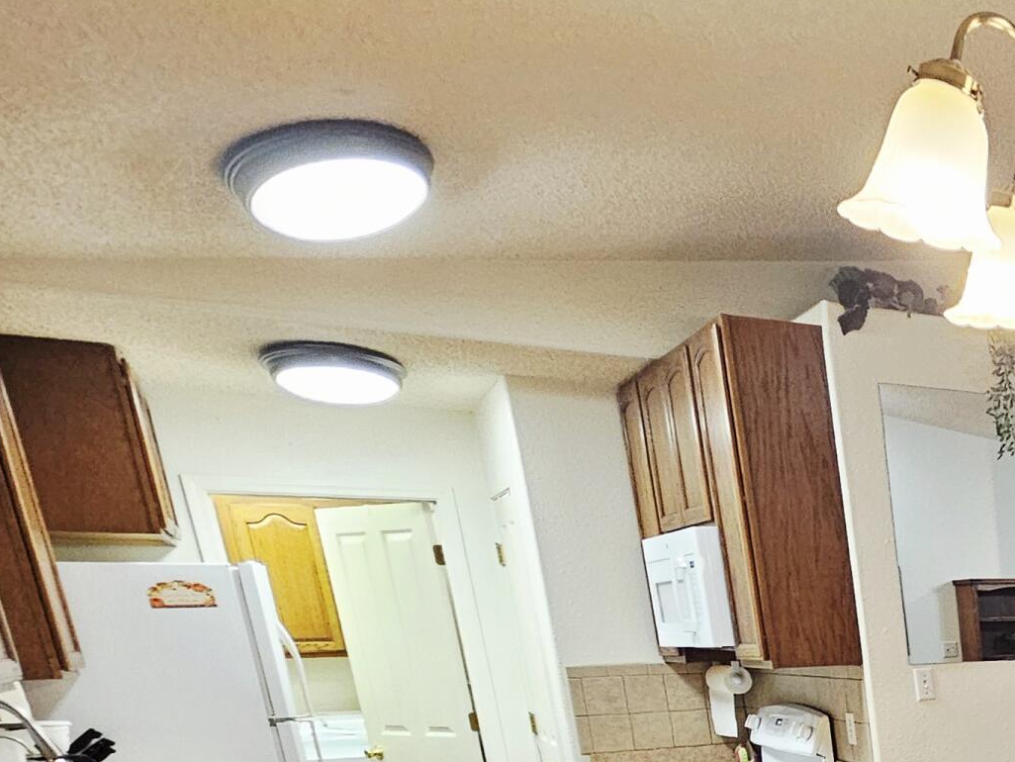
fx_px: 1114
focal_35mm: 38
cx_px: 1330
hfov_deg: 34.3
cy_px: 967
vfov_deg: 30.5
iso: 250
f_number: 2.2
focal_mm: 2.2
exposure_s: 1/60.2
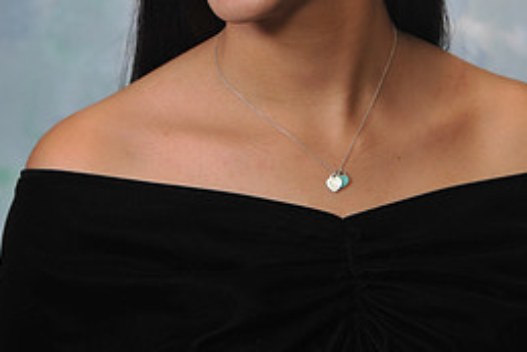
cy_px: -35
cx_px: 226
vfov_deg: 4.5
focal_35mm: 302
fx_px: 4423
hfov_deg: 6.8
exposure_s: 1/125
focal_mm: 135
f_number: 7.1
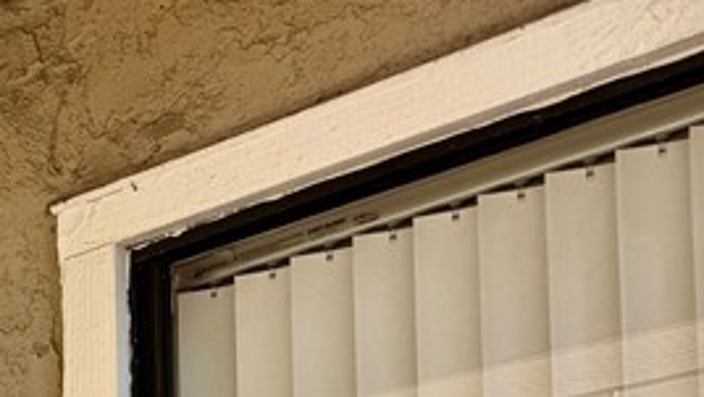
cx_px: -609
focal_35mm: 100
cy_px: 952
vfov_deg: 10.5
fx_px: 1867
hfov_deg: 17.0
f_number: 1.78
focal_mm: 6.76
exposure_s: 1/864
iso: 80
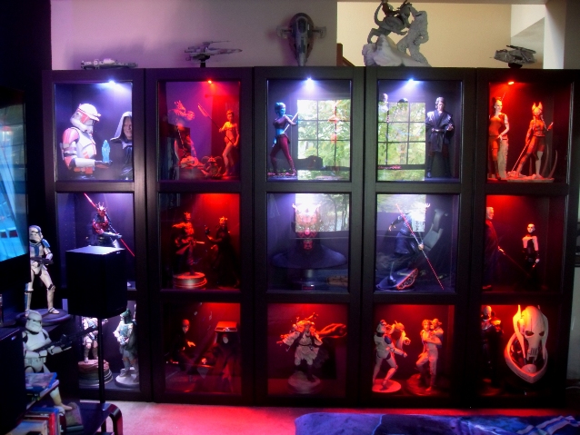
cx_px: 290
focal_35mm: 34
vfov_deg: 41.8
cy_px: 218
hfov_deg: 53.9
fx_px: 570
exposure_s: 1/1.43
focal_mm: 6.3
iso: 200
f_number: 2.8
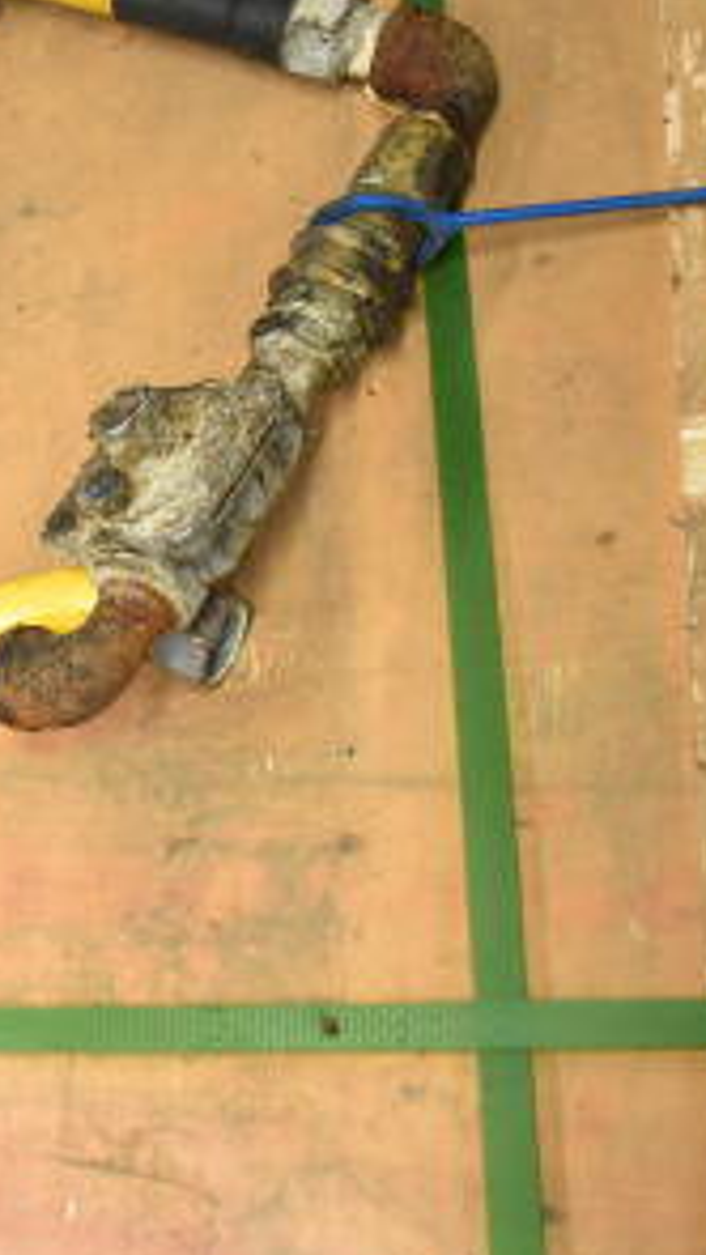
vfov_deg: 27.2
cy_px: 581
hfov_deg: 13.9
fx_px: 2595
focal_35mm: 78
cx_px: -523
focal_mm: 24
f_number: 4
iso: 1800
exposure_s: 1/40
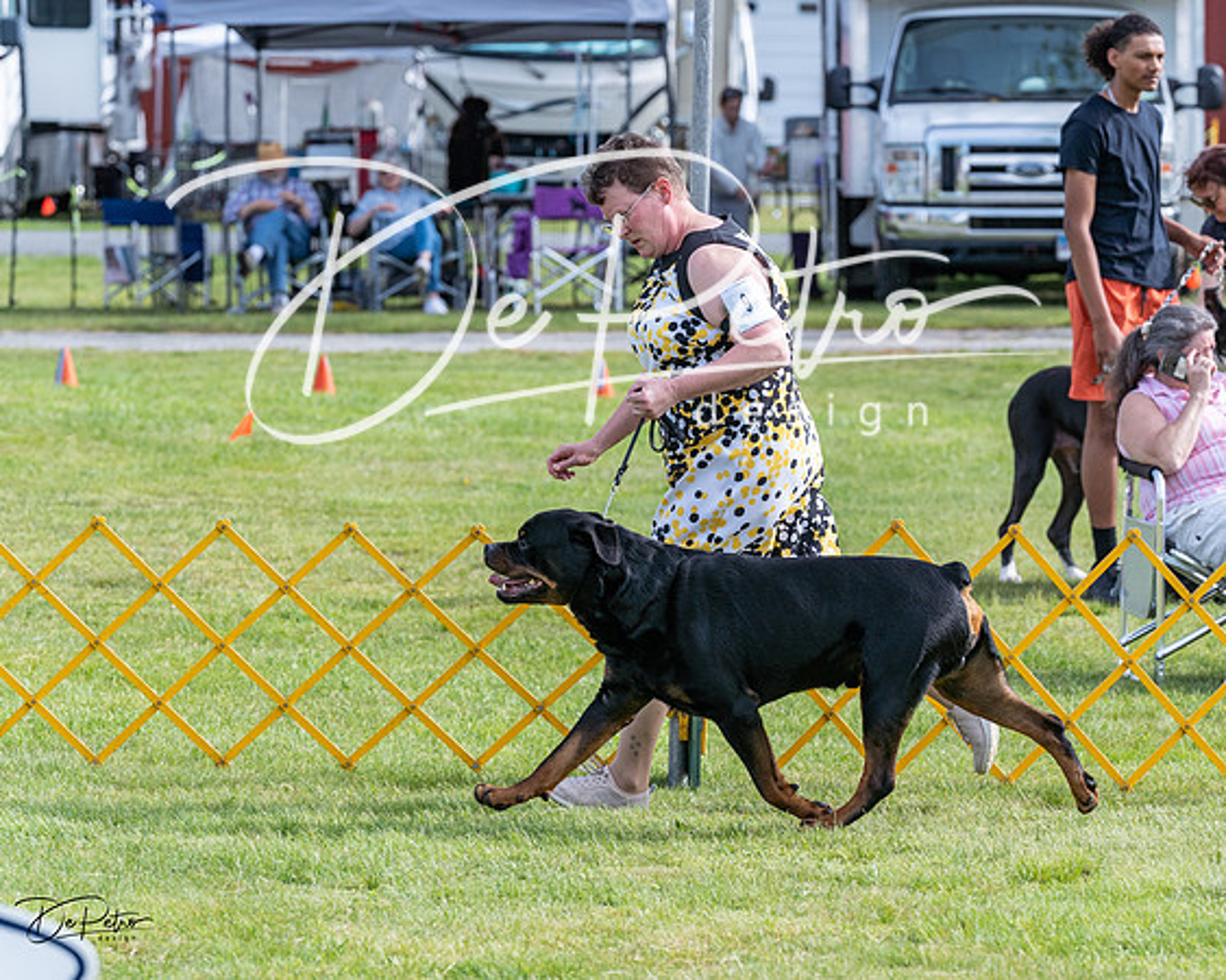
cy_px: 515
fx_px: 7149
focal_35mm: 197
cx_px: 768
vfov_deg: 7.8
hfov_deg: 9.8
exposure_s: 1/1250
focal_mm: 155
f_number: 5.6
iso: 400
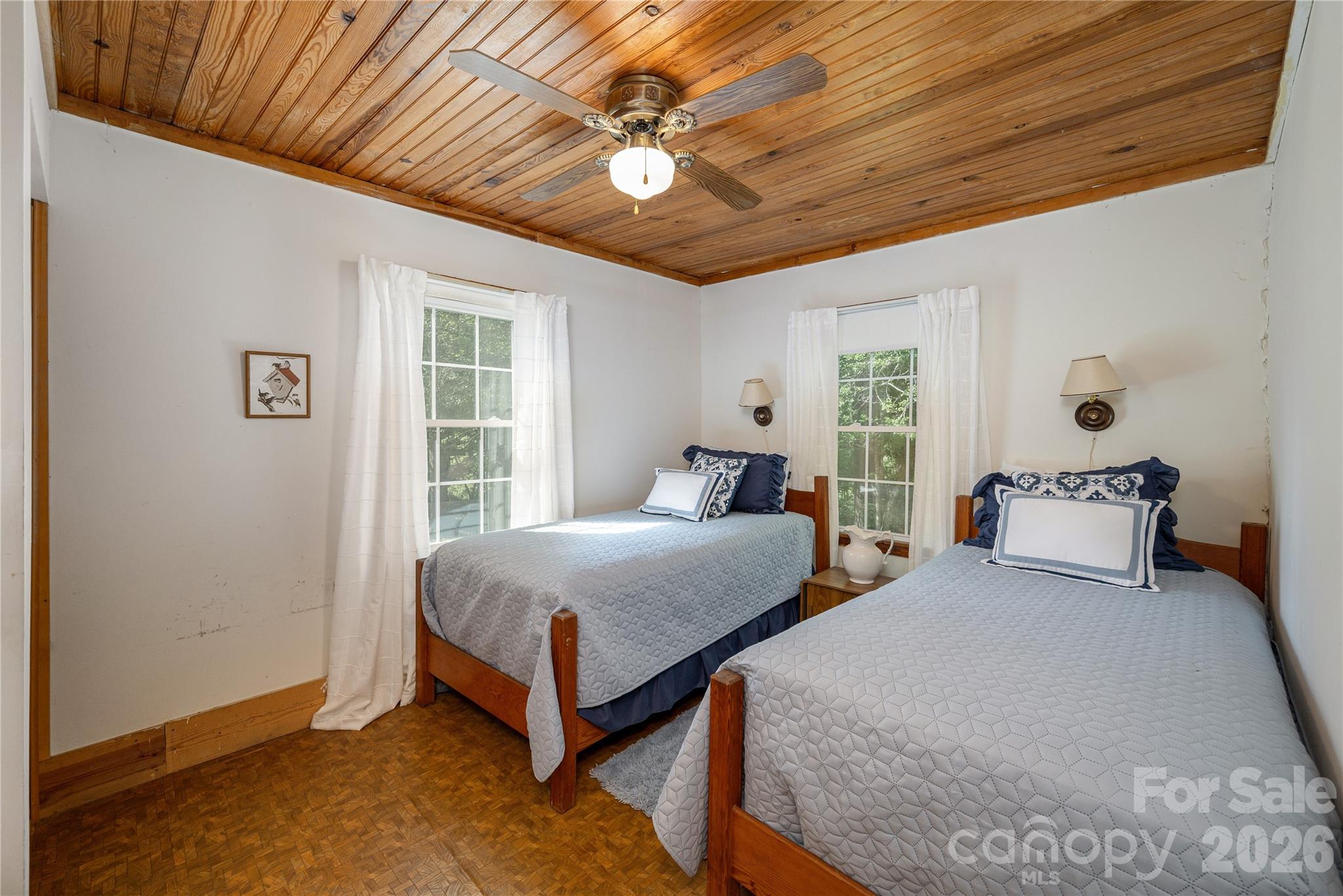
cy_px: 448
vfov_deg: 81.3
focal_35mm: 14
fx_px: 523
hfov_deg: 104.2
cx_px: 672
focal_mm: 14
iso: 320
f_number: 7.1
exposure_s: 1/100
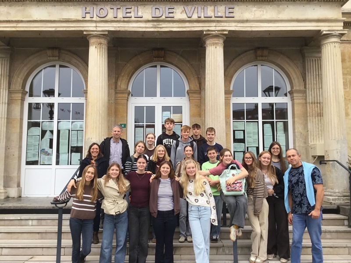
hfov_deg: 58.4
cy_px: 132
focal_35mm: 31
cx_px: 176
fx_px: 314
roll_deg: -0.1
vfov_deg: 45.4
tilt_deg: +7.0
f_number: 2.4
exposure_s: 1/148
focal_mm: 3.3
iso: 25
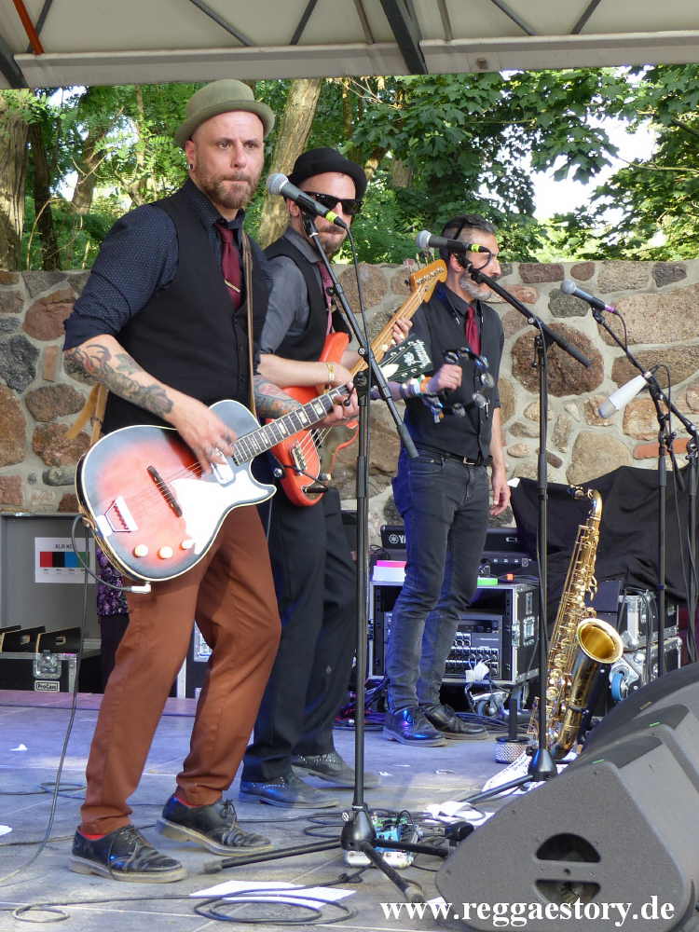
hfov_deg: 24.8
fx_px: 1589
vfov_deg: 32.7
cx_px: 350
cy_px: 466
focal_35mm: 59
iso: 100
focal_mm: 10.5
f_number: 2.8
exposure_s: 1/100
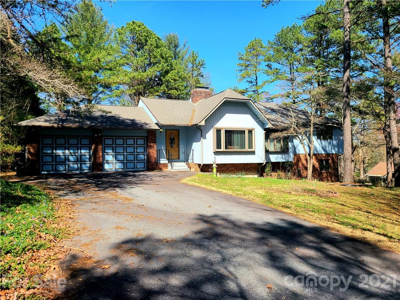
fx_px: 300
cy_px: 150
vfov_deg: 53.1
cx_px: 200
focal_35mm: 26
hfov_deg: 67.3
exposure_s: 1/2000
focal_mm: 5.4
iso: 40
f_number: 1.8
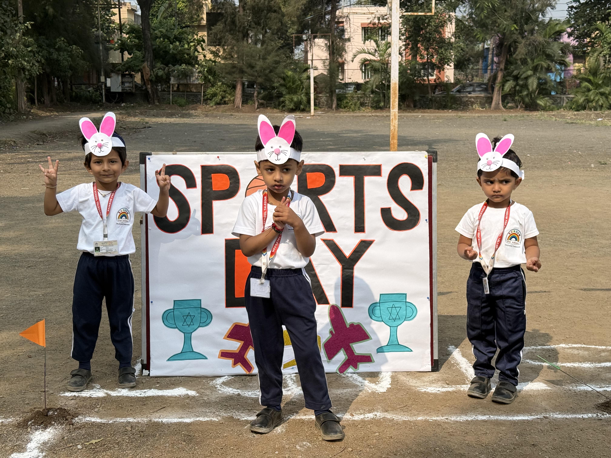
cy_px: 229
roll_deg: +0.3
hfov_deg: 39.7
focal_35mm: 48
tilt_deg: -8.9
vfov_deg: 30.3
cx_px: 306
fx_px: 847
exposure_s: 1/6024
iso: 80
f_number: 1.78
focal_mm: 6.76
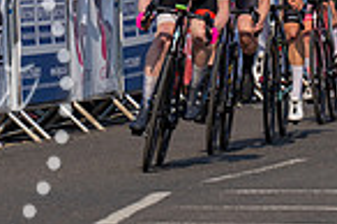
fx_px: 6770
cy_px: -31
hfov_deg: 2.9
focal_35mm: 724
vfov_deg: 1.9
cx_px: 215
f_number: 6.3
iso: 160
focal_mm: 182
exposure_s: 1/1000
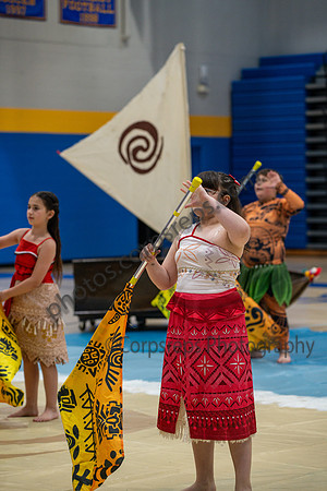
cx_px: 164
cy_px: 246
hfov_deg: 11.2
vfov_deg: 16.8
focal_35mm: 122
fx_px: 1662
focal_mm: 122
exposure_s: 1/500
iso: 2500
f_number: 4
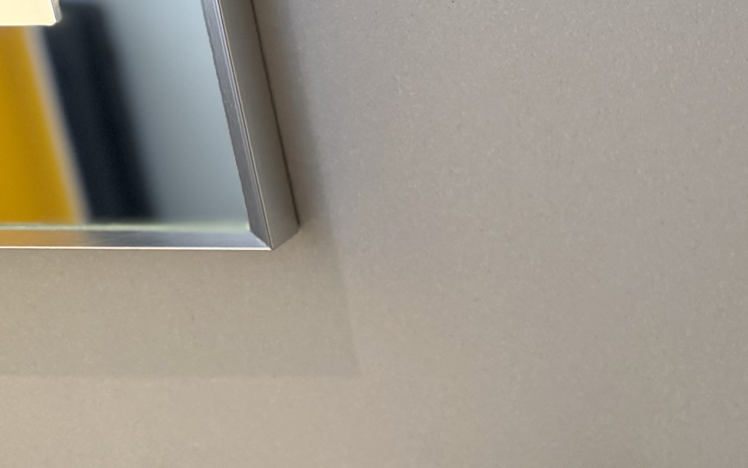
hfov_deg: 22.3
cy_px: 814
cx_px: 1028
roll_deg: +0.0
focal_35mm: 81
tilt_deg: -31.1
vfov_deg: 14.4
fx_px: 1651
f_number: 1.78
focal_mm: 6.76
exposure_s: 1/76
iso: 160
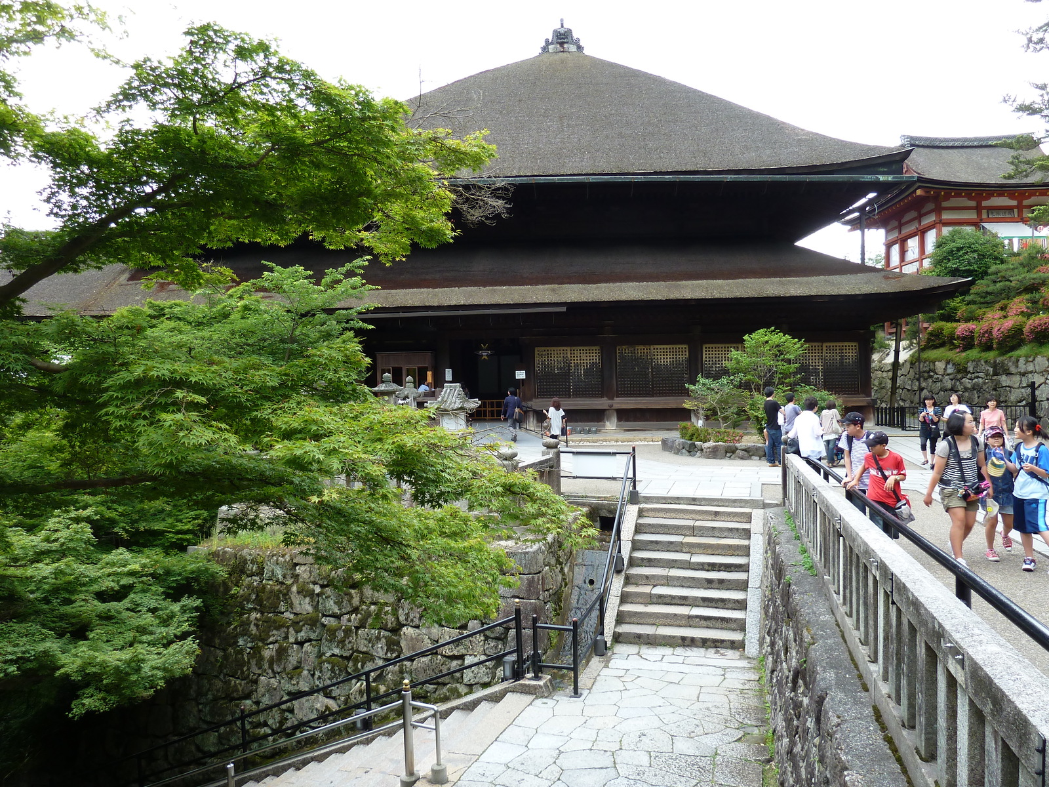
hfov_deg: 69.4
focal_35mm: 25
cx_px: 524
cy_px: 394
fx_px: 758
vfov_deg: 54.9
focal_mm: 4.1
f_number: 3.3
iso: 80
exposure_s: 1/60
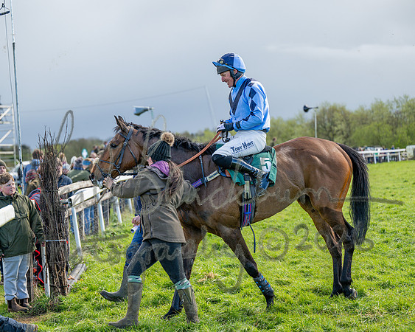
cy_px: 166
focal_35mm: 80
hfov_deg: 23.8
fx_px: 982
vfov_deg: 19.2
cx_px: 166
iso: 400
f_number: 2.8
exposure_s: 1/1600
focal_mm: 71
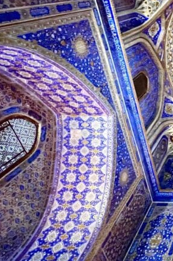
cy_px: 107
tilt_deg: +61.8
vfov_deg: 58.4
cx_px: 260
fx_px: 231
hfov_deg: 27.7
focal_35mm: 32
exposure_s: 1/50
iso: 640
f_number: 1.8
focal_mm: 1.57
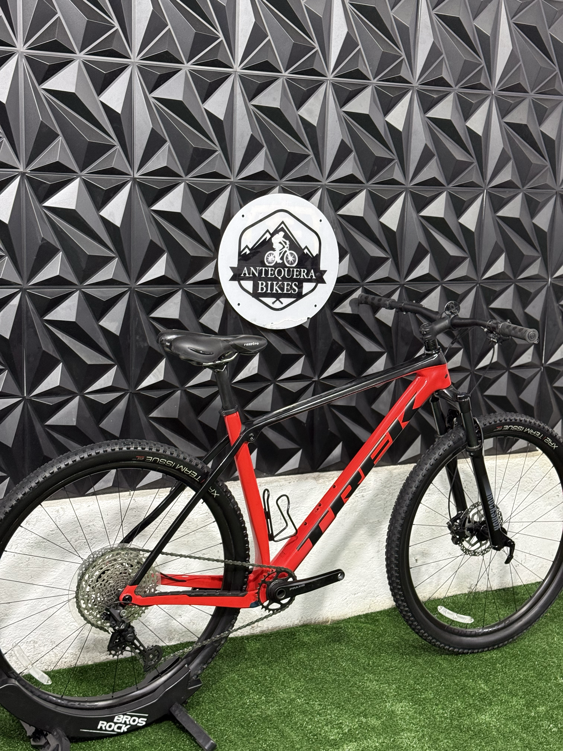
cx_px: 282
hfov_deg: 30.3
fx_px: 1041
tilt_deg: -10.3
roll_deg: -2.6
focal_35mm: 48
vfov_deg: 39.7
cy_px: 376
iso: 250
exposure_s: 1/60
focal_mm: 6.76
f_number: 1.78
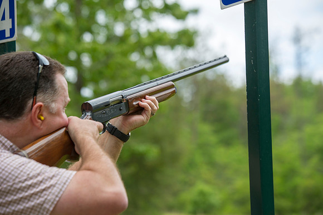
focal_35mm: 130
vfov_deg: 10.5
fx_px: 1166
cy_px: 108
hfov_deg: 15.8
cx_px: 162
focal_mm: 130
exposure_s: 1/400
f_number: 4.5
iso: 200
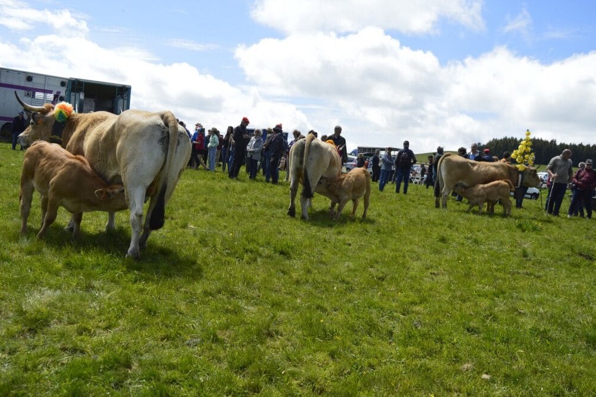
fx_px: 563
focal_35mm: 34
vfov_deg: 38.9
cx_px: 295
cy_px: 203
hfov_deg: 55.8
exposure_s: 1/400
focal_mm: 22
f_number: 6.3
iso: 100
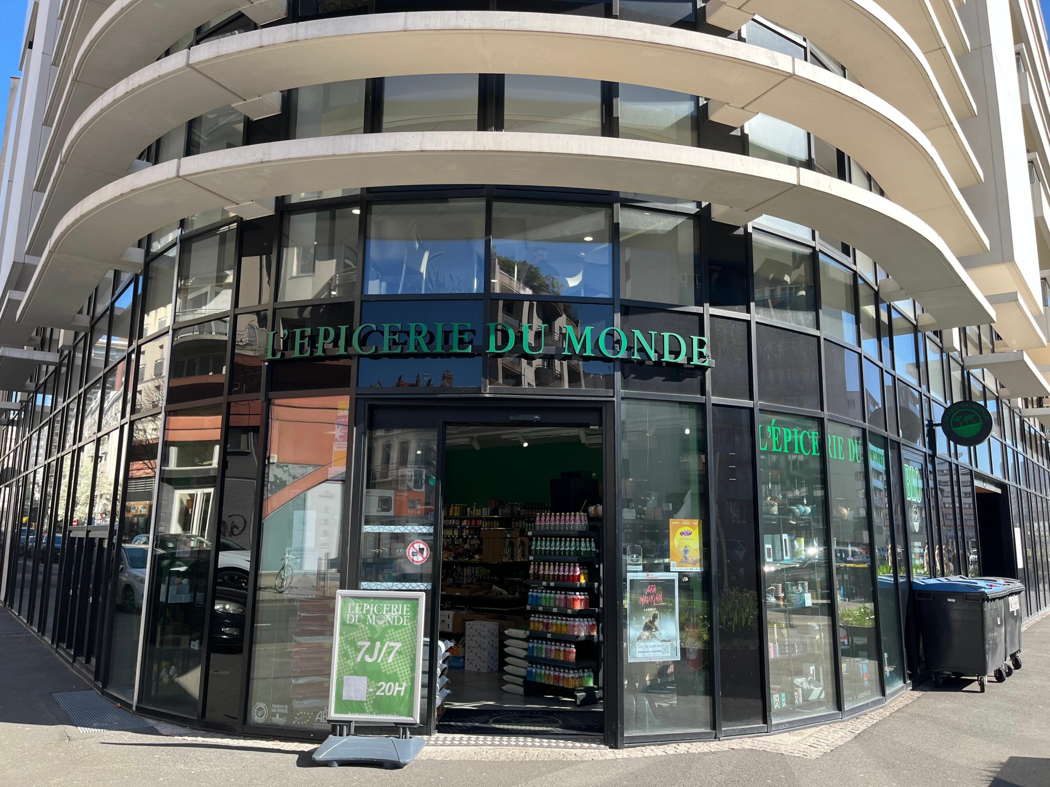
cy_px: 394
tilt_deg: +10.7
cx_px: 525
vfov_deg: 53.1
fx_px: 789
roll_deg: +0.1
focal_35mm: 26
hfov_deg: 67.3
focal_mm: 5.1
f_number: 1.6
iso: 50
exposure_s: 1/821
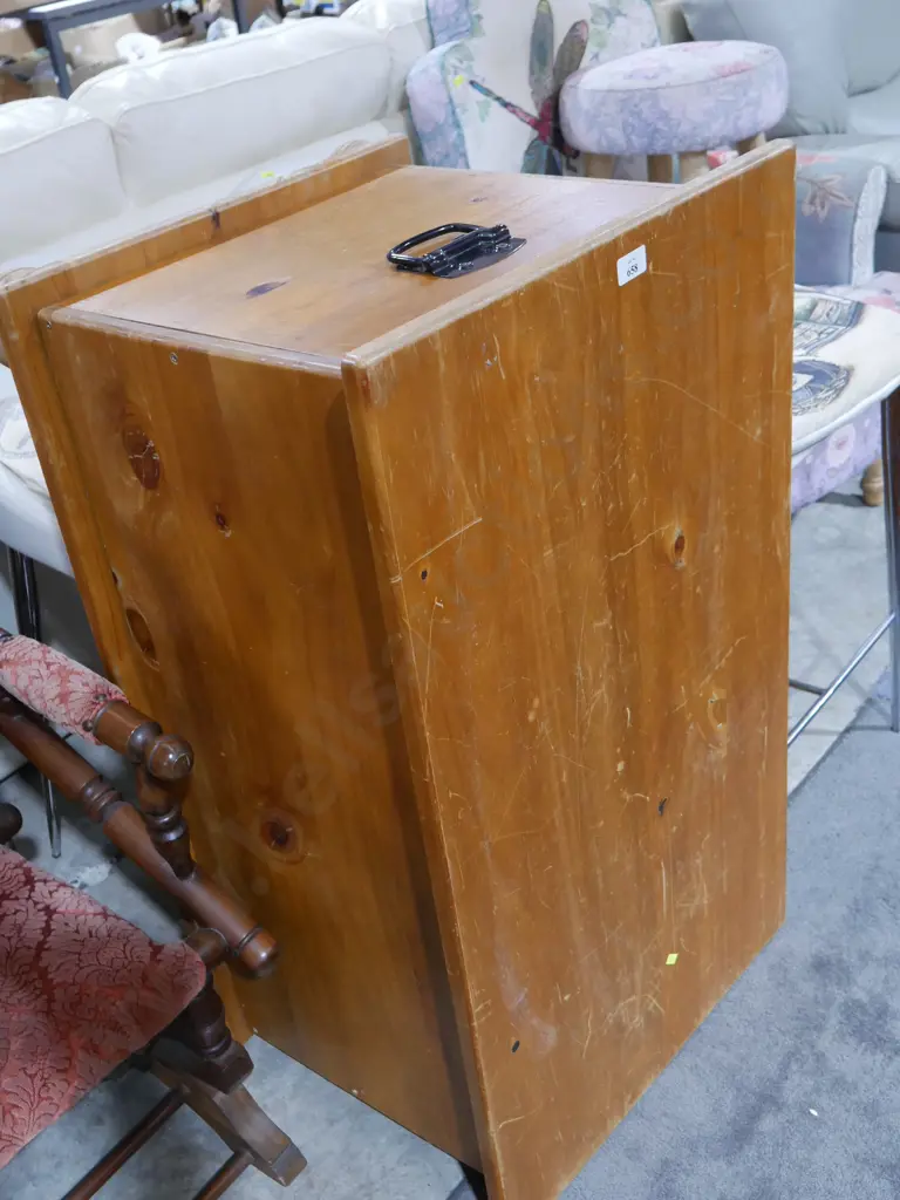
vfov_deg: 49.0
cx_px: 450
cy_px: 600
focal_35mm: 38
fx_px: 1317
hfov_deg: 37.7
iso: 1600
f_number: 4.1
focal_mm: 19
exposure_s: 1/60
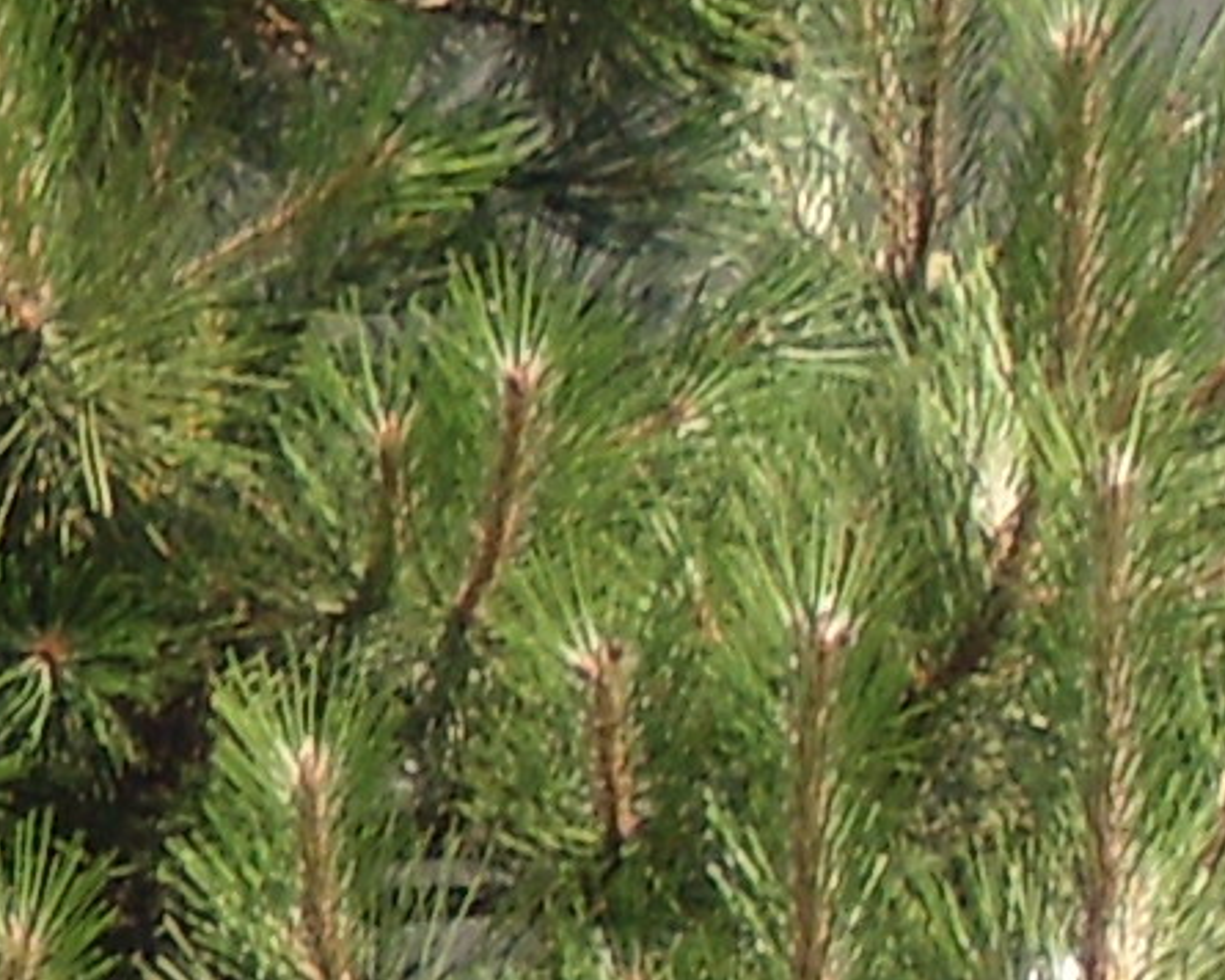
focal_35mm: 841
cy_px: 983
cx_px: -2899
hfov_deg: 2.3
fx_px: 30491
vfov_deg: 1.8
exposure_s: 1/160
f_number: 5.6
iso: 80
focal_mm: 18.9
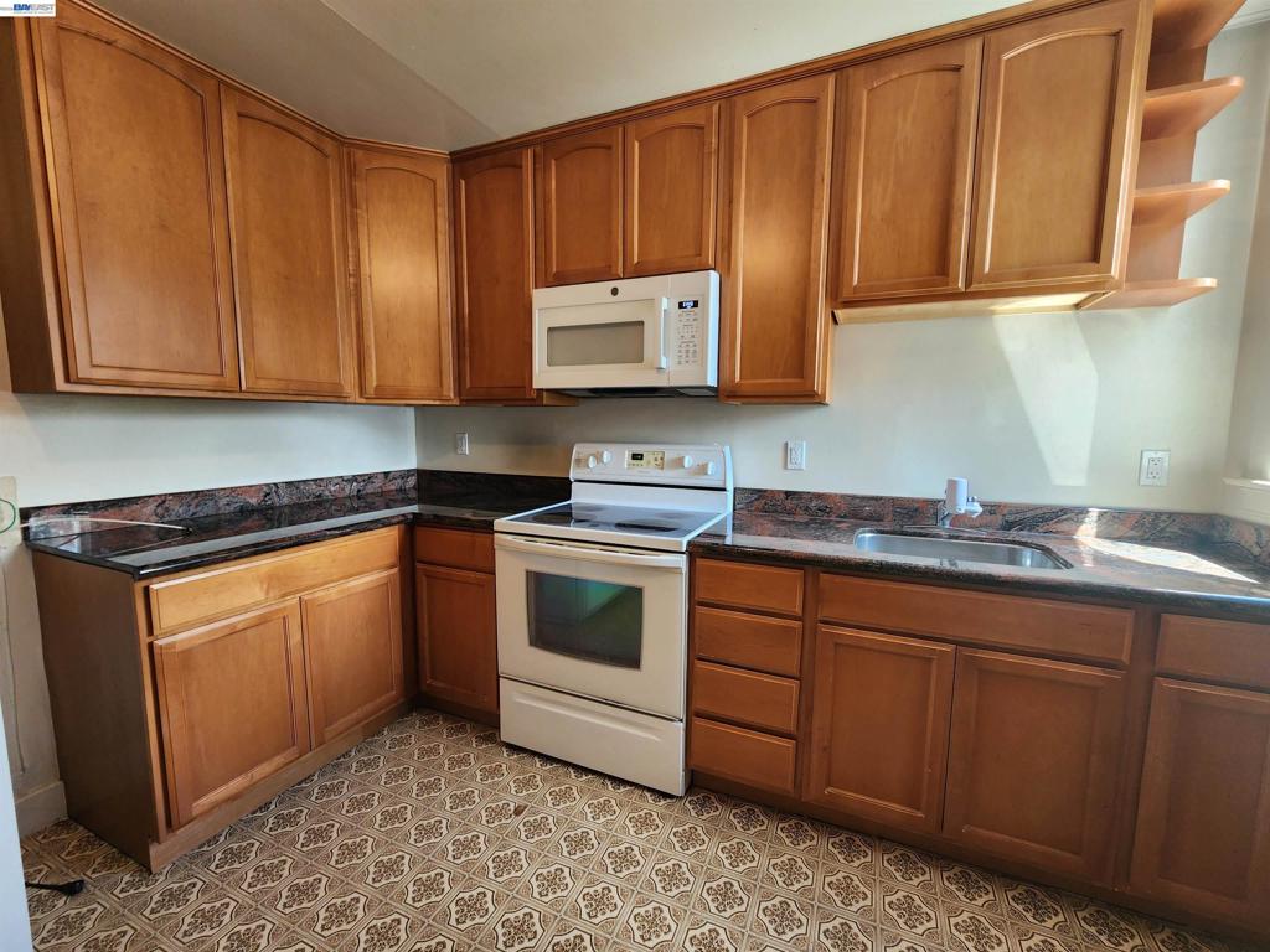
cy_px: 476
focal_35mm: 13
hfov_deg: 106.2
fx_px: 477
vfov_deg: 89.9
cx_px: 635
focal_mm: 2.2
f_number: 2.2
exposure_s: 1/60
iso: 160
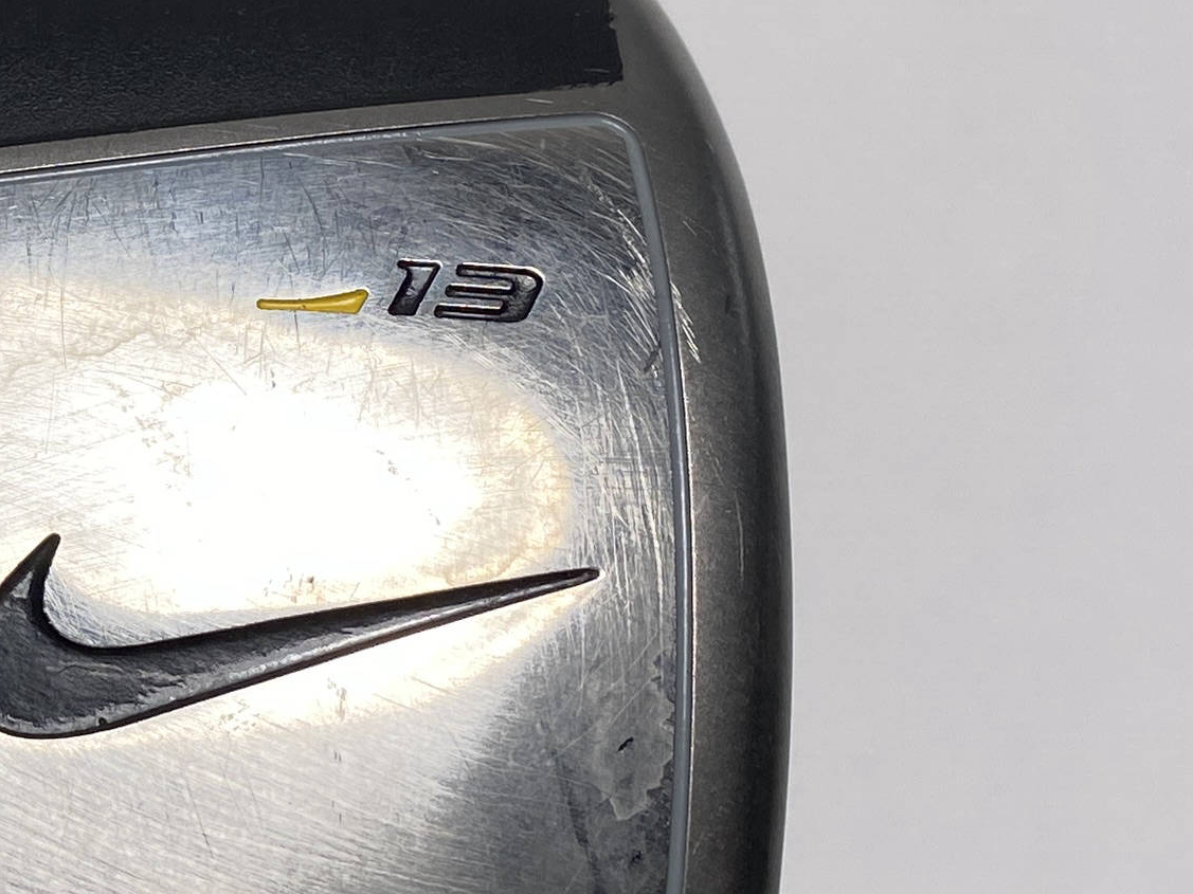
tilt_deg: -67.2
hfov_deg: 20.1
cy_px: 606
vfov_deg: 15.9
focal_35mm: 93
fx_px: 3205
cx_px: -128
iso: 32
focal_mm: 4.25
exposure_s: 1/1272
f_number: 1.8
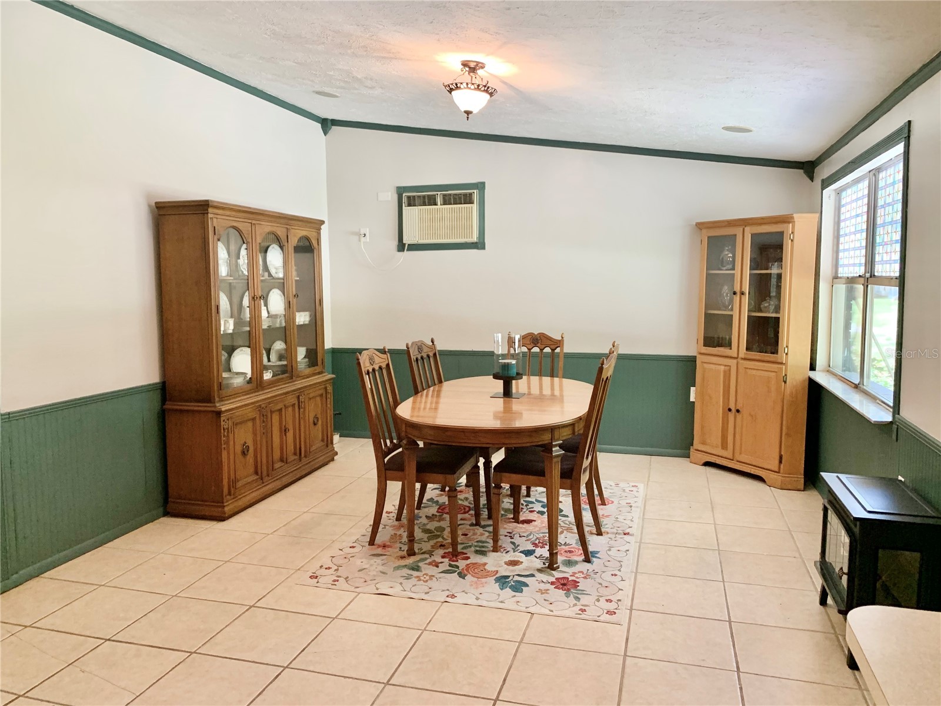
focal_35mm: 26
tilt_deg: -6.6
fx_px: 707
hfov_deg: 67.3
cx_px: 470
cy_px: 353
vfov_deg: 53.1
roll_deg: +0.2
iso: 160
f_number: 1.8
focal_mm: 4.25
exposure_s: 1/60
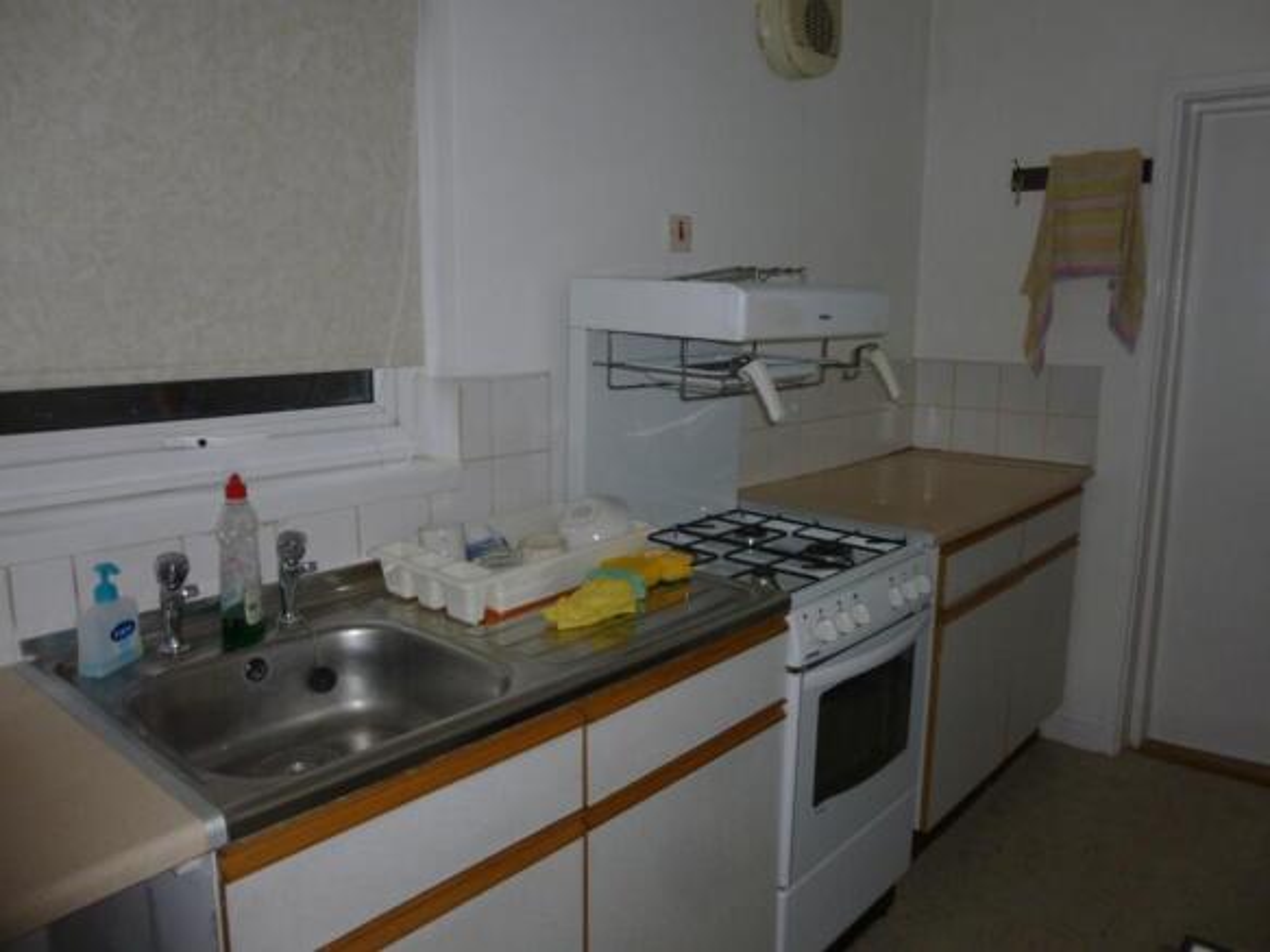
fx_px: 917
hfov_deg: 69.4
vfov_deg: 54.9
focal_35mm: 25
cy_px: 476
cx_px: 635
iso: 100
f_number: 3.1
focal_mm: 4.5
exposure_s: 1/60
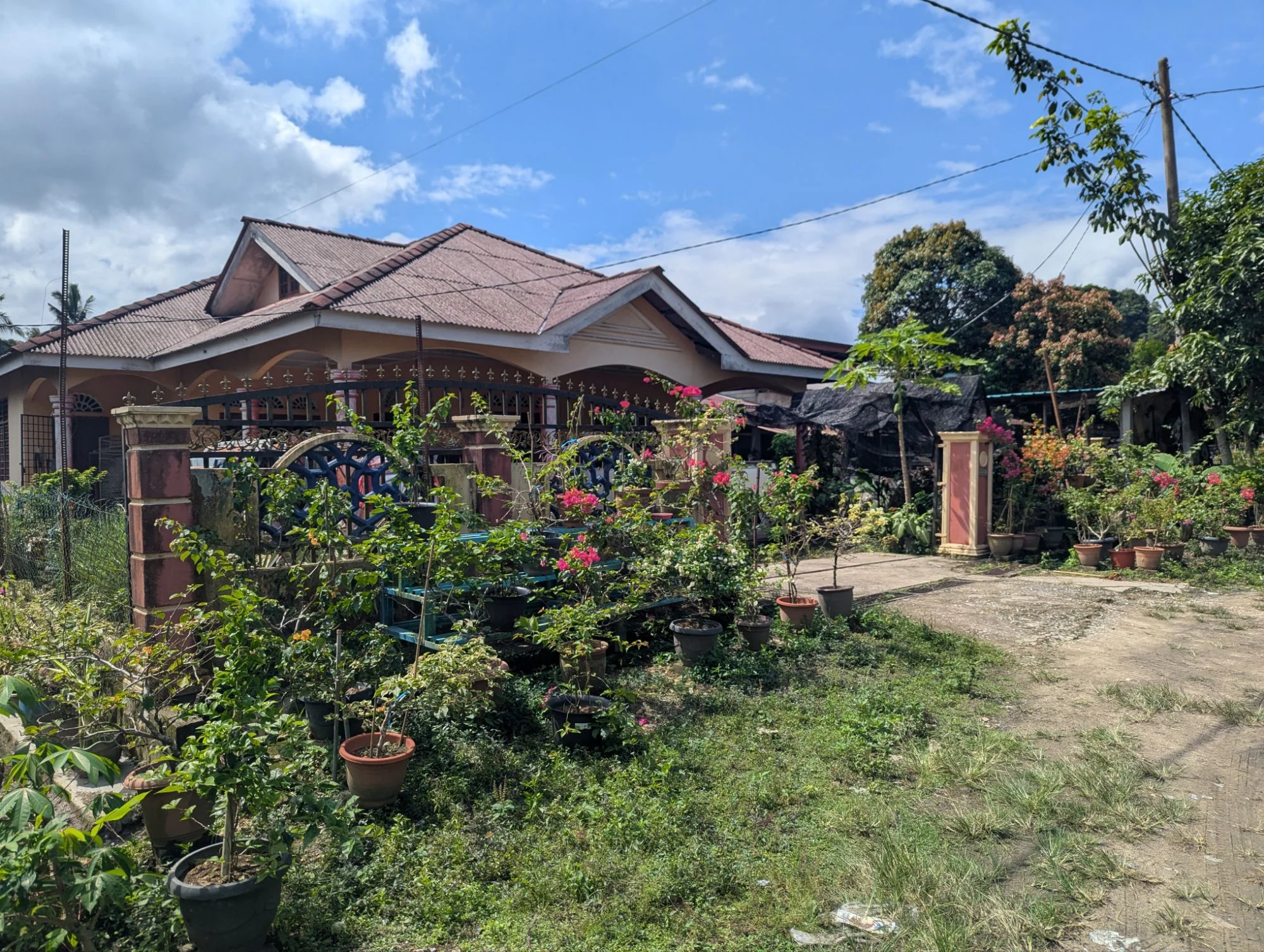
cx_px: 632
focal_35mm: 24
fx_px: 878
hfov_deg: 71.5
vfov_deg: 56.9
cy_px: 476
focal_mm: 6.81
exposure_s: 1/3236
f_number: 1.85
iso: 48
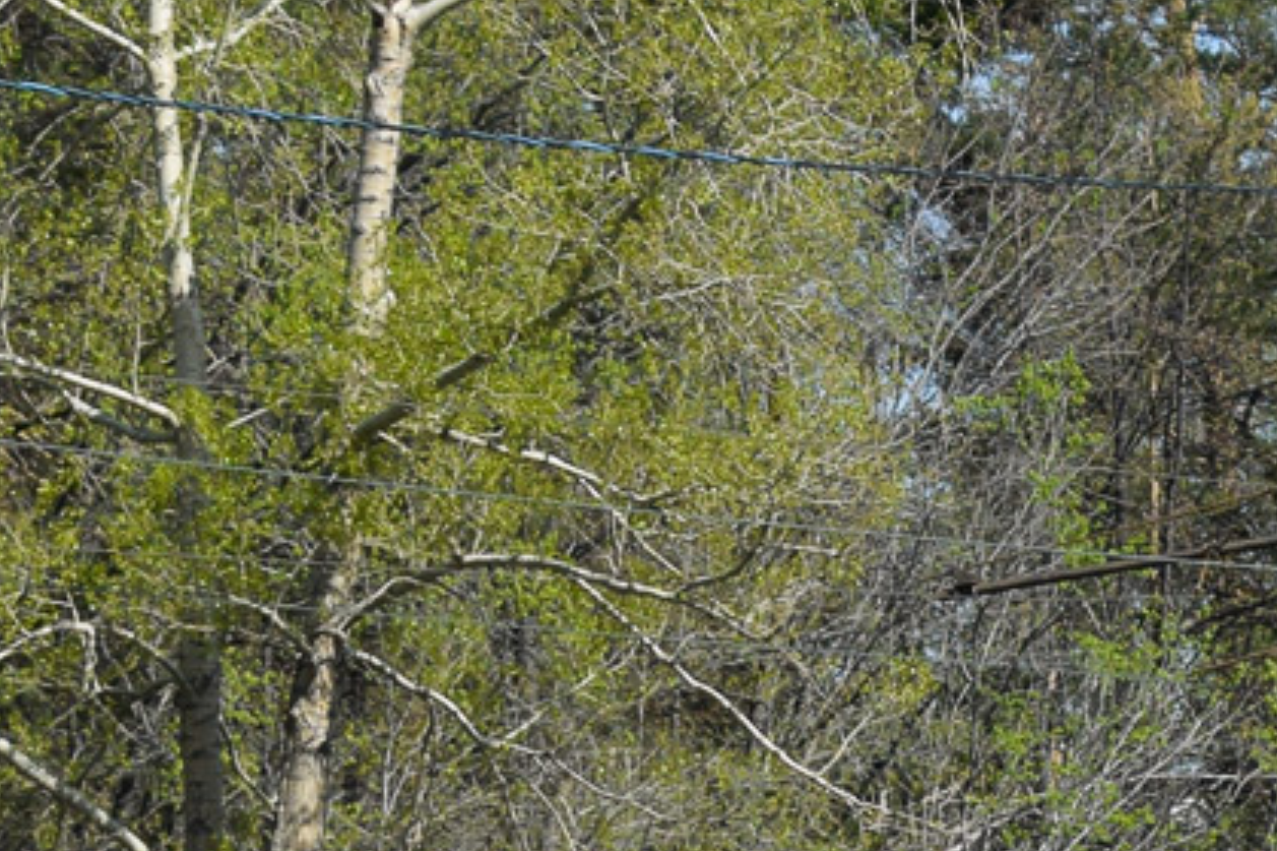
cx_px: 1801
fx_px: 8383
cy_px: 1043
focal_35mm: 236
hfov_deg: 8.5
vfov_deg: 5.8
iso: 200
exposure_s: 1/1000
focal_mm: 55
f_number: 5.6
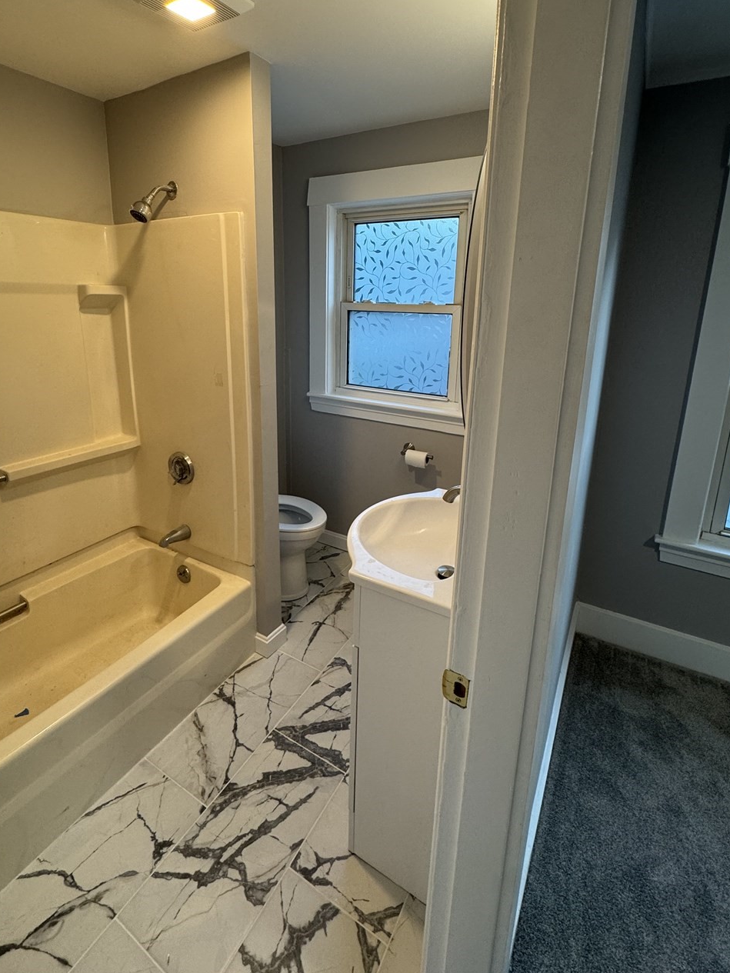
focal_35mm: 17
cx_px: 346
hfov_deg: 74.7
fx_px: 478
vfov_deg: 90.2
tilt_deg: -12.9
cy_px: 405
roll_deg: -0.8
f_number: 2.2
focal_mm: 2.22
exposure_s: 1/120
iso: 160
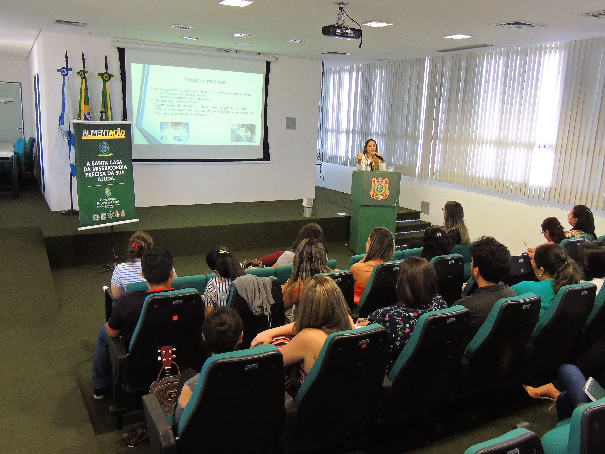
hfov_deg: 60.0
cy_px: 227
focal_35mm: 30
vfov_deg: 46.8
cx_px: 302
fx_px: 524
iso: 800
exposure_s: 1/40
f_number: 3.5
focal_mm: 5.3
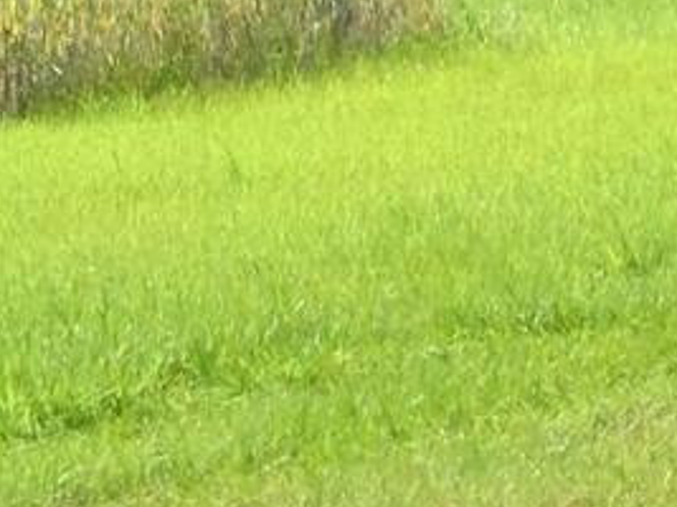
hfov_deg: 2.8
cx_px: 1255
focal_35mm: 715
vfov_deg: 2.1
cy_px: -311
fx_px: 13977
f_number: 18
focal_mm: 200
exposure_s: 1/8000
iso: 32000
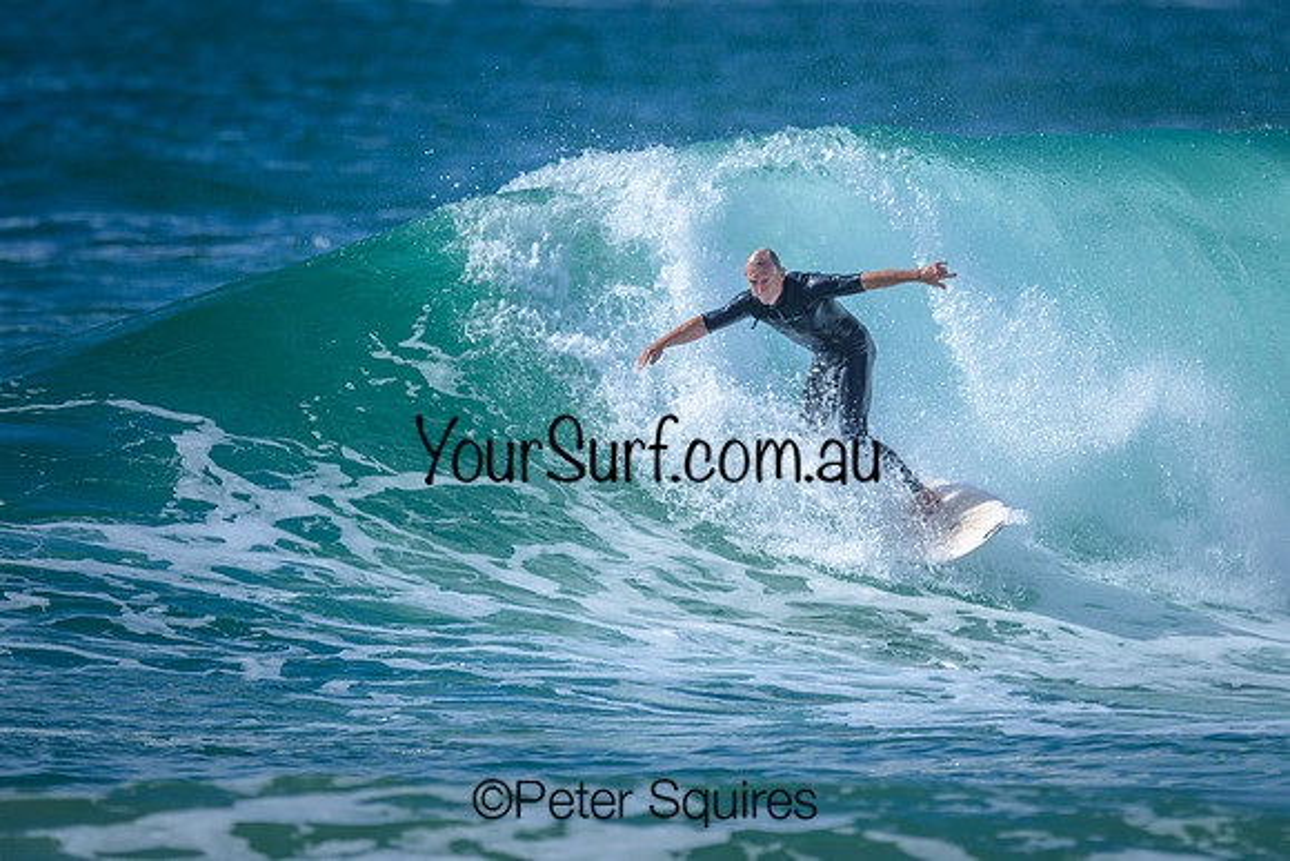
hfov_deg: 1.9
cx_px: 730
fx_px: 39389
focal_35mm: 1099
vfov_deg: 1.3
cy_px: 371
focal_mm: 800
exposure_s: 1/2000
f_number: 6.3
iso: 220
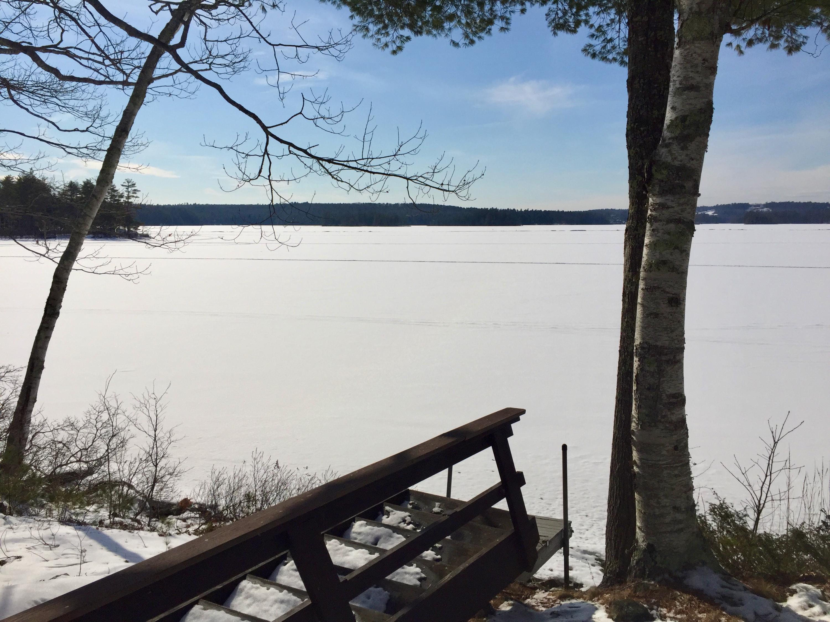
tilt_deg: -5.9
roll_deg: -0.3
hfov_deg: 61.7
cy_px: 311
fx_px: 695
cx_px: 415
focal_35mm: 29
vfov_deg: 48.2
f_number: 2.2
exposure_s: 1/9901
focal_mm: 4.15
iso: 32
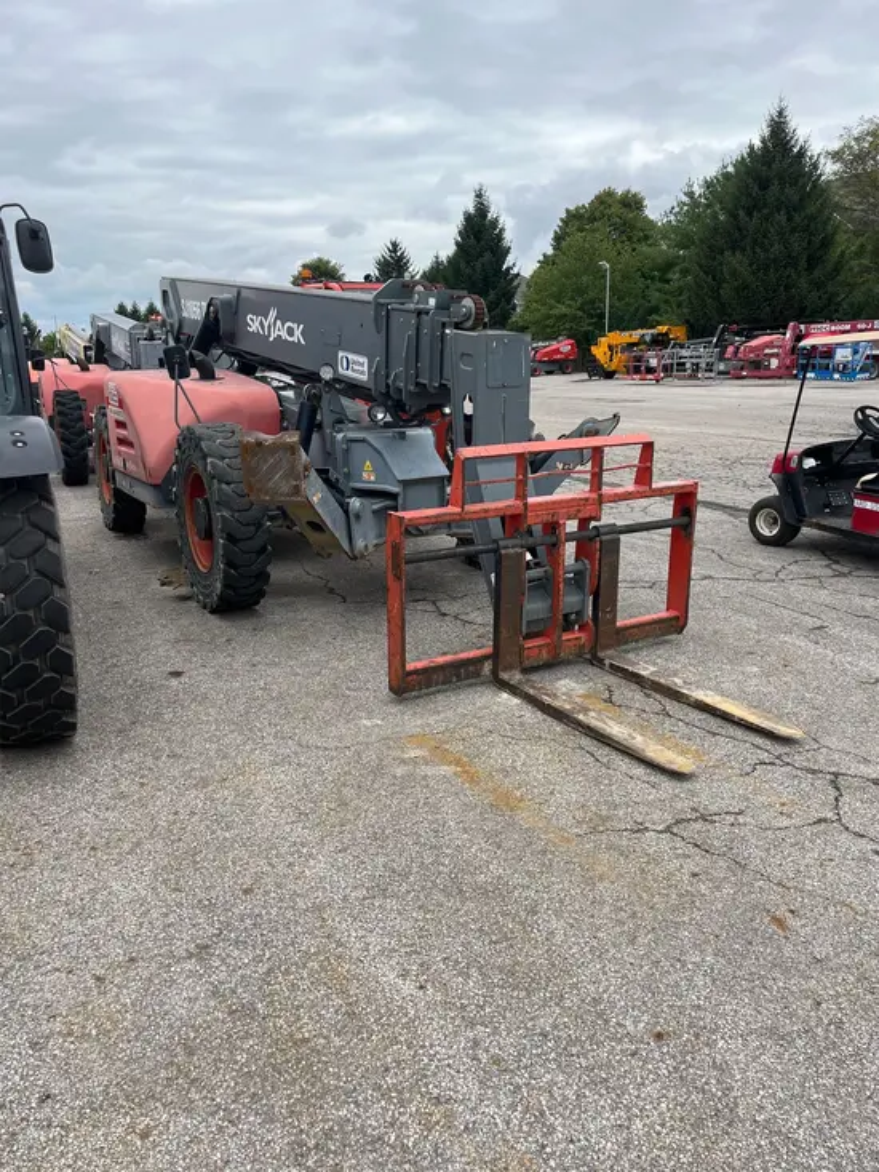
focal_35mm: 26
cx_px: 440
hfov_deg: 53.1
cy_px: 586
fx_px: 880
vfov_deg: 67.3
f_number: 1.6
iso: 50
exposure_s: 1/1477
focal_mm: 5.1
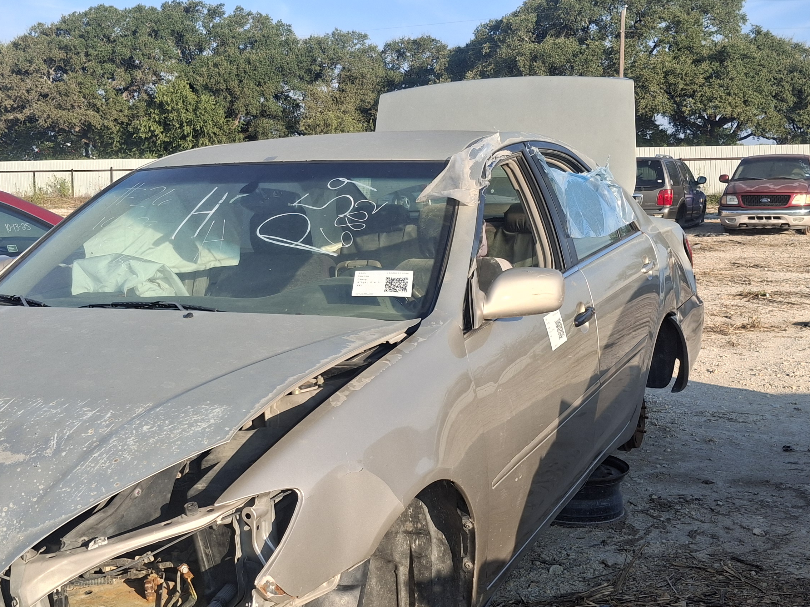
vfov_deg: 32.2
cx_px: 383
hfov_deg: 42.1
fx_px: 1053
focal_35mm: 45
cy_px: 332
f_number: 1.8
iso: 32
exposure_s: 1/983
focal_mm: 4.69
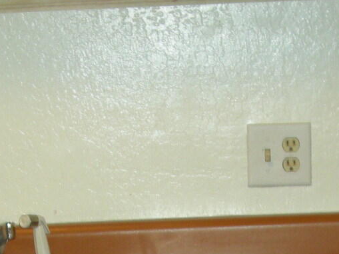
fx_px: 1458
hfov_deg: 13.3
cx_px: 134
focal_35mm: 149
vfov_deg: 9.5
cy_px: 439
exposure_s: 1/30
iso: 150
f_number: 2.8
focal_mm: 7.9
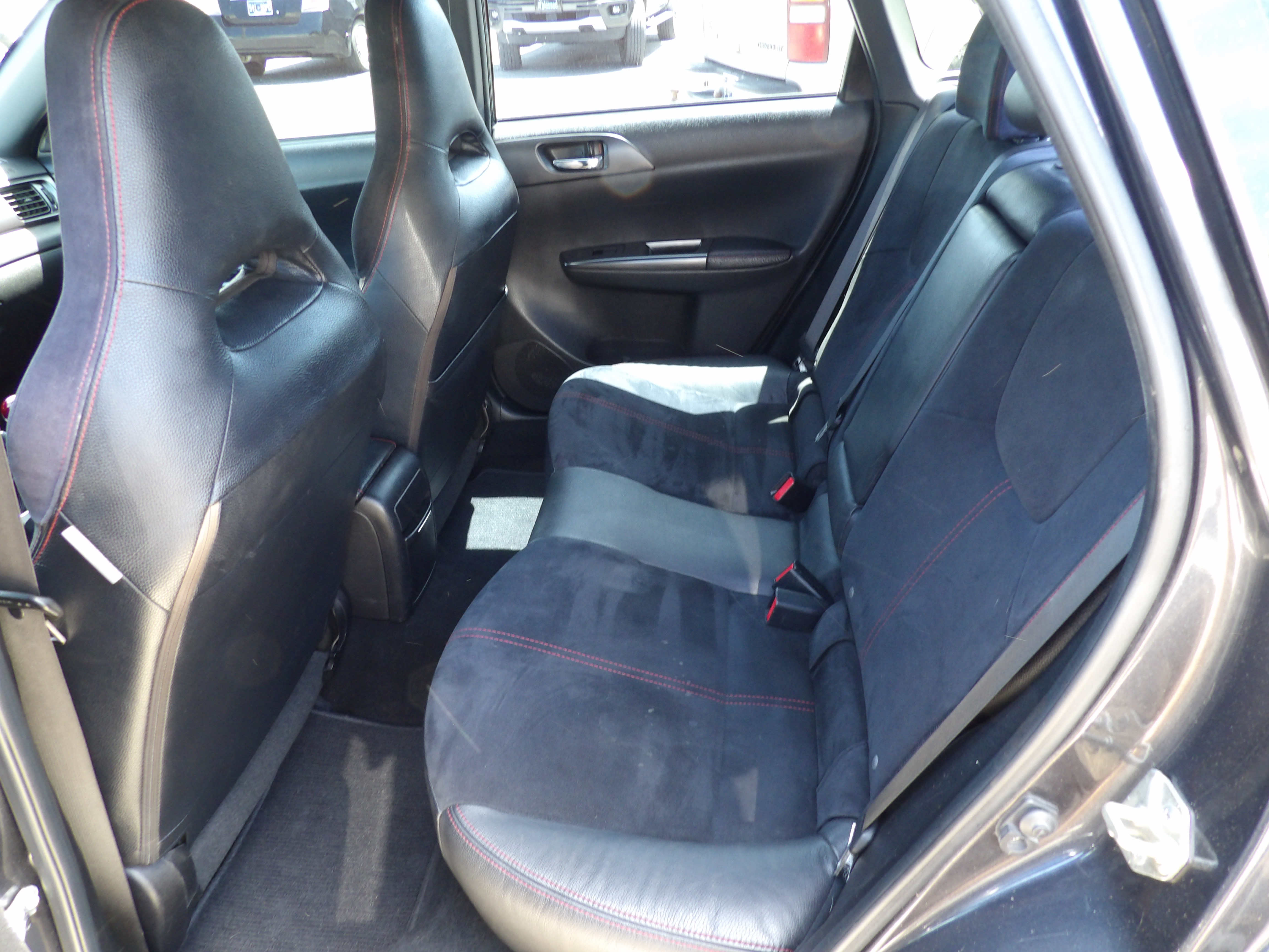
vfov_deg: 56.8
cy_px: 476
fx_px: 880
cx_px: 634
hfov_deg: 71.6
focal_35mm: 24
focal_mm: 4.3
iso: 200
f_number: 3.2
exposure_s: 1/23
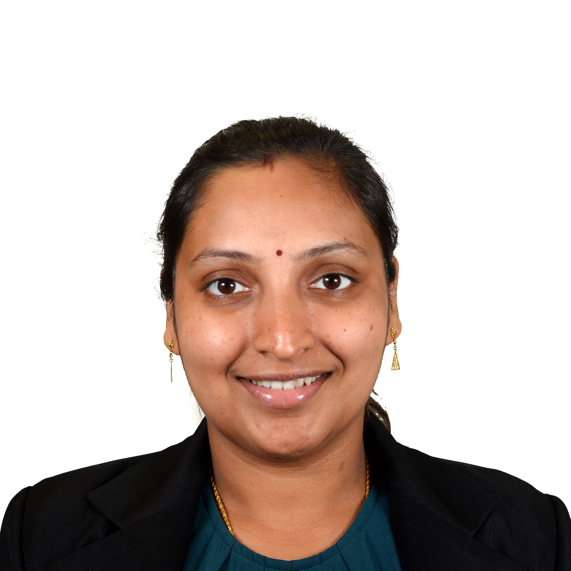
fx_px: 1194
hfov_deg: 26.9
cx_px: 286
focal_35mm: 64
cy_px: 391
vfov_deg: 26.7
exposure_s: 1/100
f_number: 5.6
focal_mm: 50
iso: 250
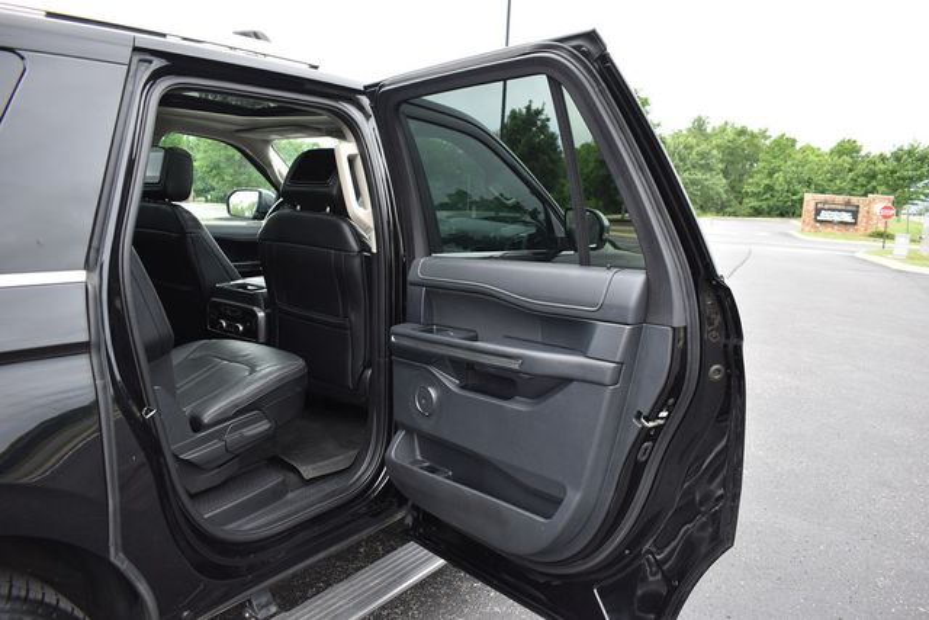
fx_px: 697
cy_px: 310
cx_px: 464
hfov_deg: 67.4
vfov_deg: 48.0
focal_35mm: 27
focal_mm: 18
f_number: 4.5
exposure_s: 1/250
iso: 400
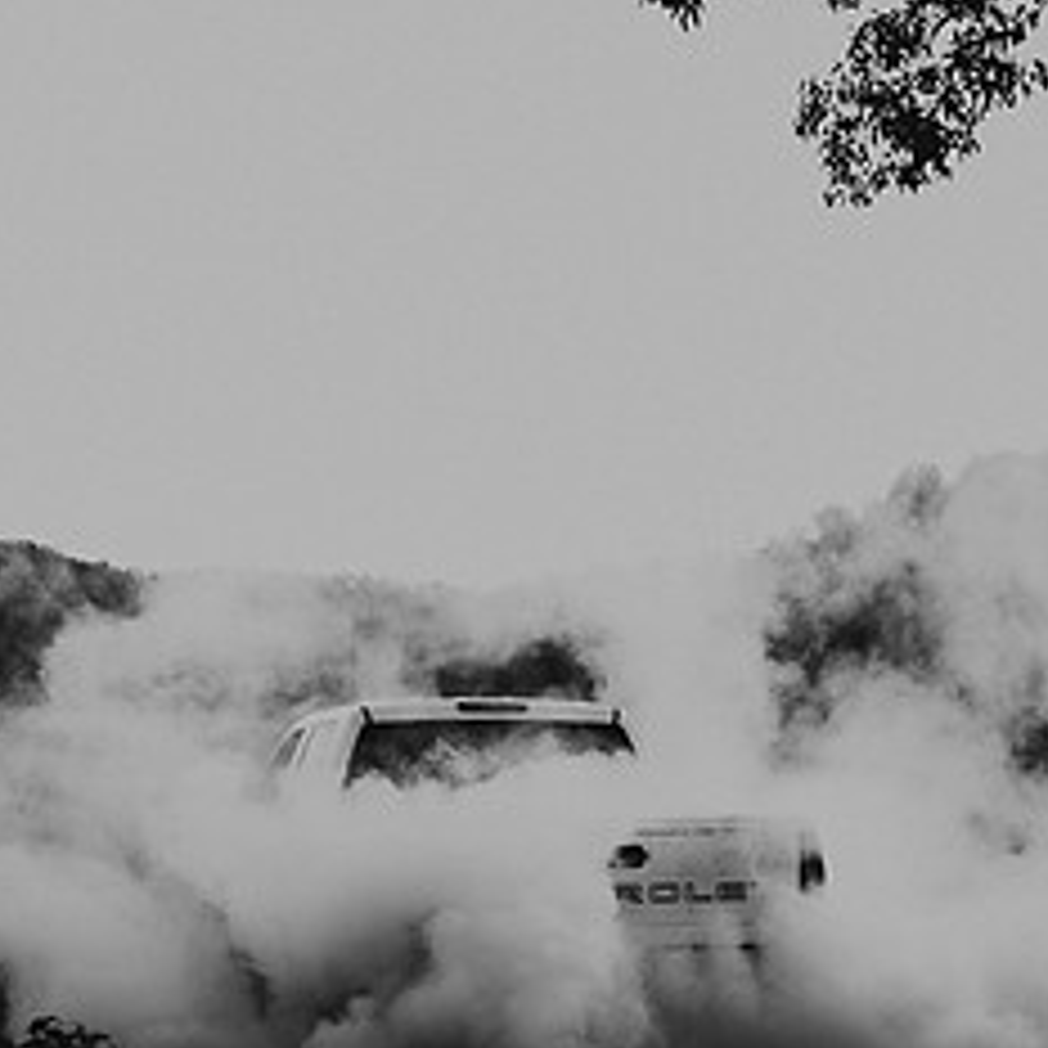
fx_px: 3048
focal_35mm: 89
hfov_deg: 19.5
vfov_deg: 19.5
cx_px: 557
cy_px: 691
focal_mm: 35
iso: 320
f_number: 1.4
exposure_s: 1/1600
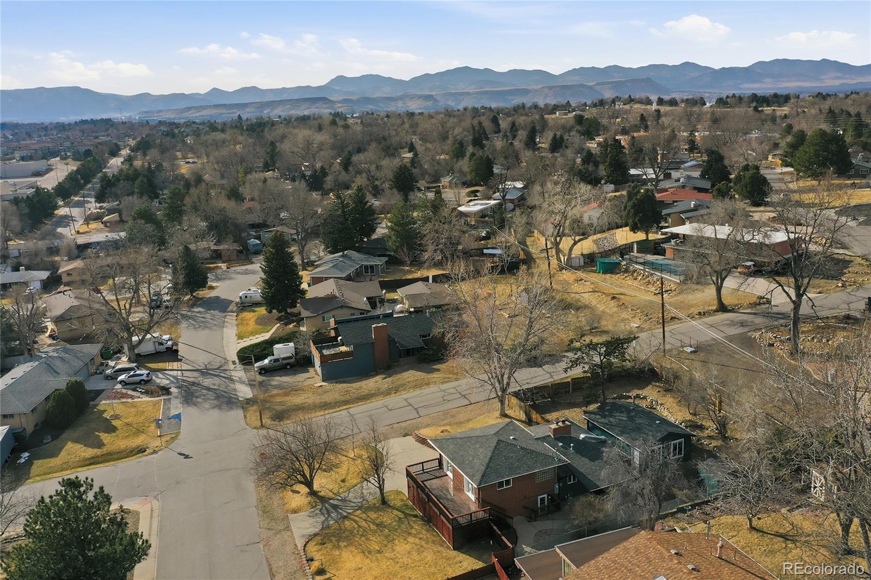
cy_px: 290
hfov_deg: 65.5
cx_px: 436
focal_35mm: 28
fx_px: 677
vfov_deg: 46.4
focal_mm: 10.3
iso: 100
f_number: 7.1
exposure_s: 1/800
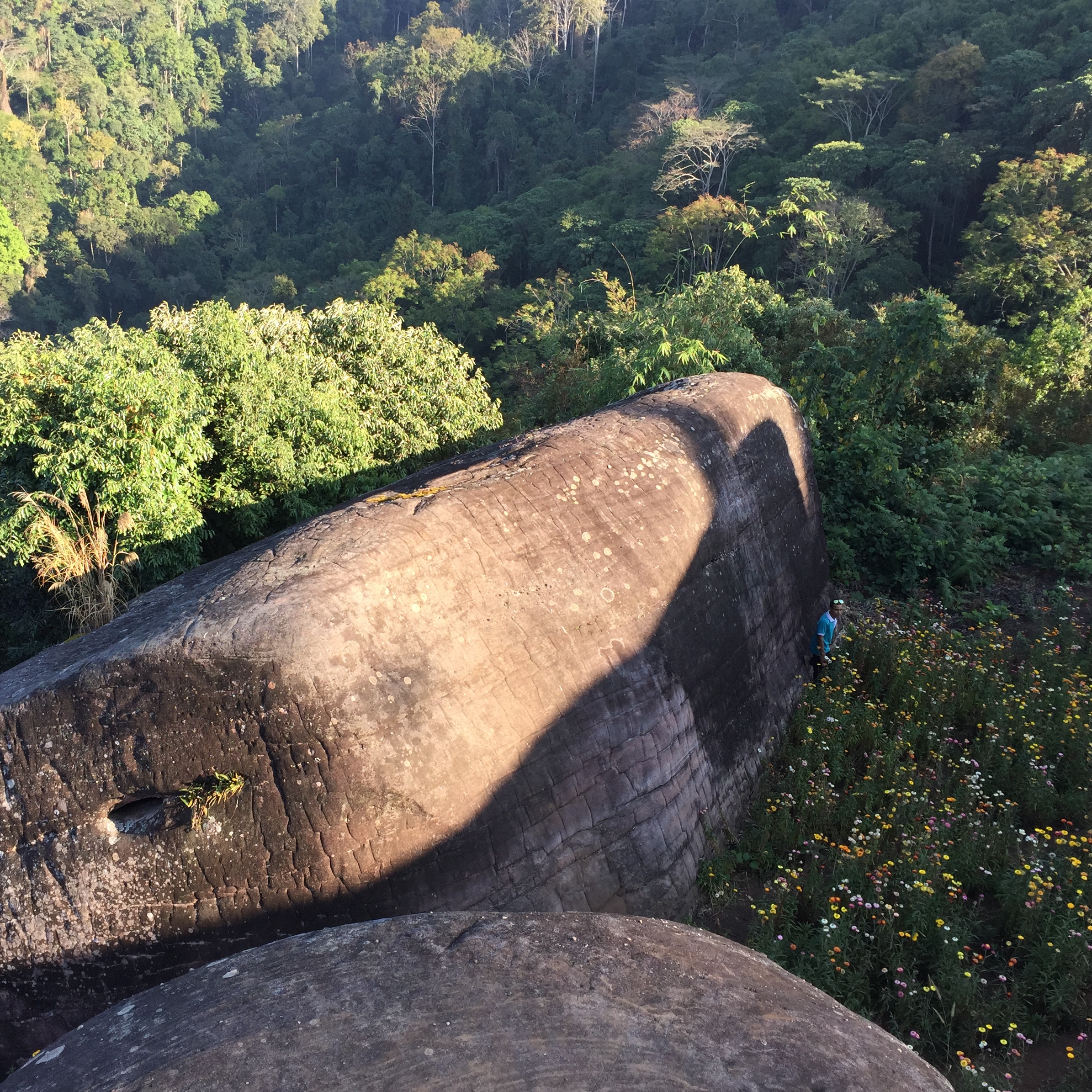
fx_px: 1249
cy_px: 534
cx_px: 434
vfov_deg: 47.2
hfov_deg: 46.9
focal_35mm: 35
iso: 32
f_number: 2.2
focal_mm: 4.15
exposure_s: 1/370
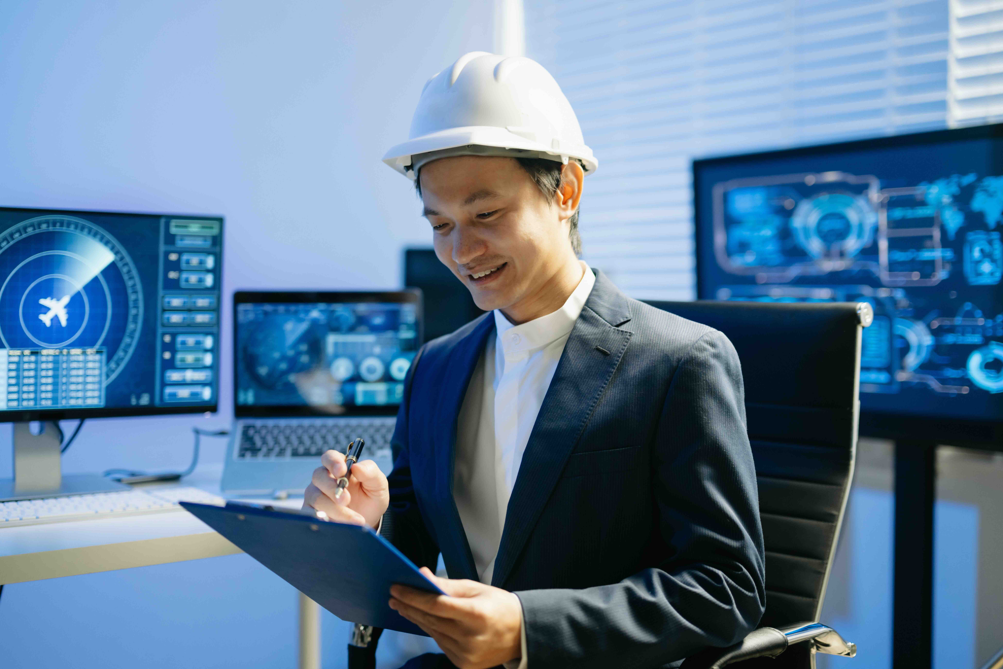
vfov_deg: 27.0
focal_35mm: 50
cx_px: 502
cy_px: 334
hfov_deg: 39.6
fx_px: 1393
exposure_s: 1/100
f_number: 1.8
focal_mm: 50
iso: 800
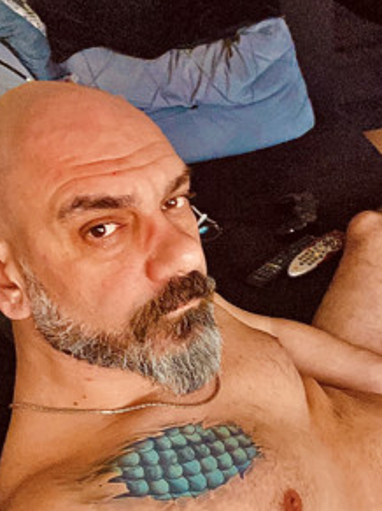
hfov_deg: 32.4
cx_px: 270
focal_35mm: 44
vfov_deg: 42.9
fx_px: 648
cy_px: 287
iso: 500
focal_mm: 2.71
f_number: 2.2
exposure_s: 1/30
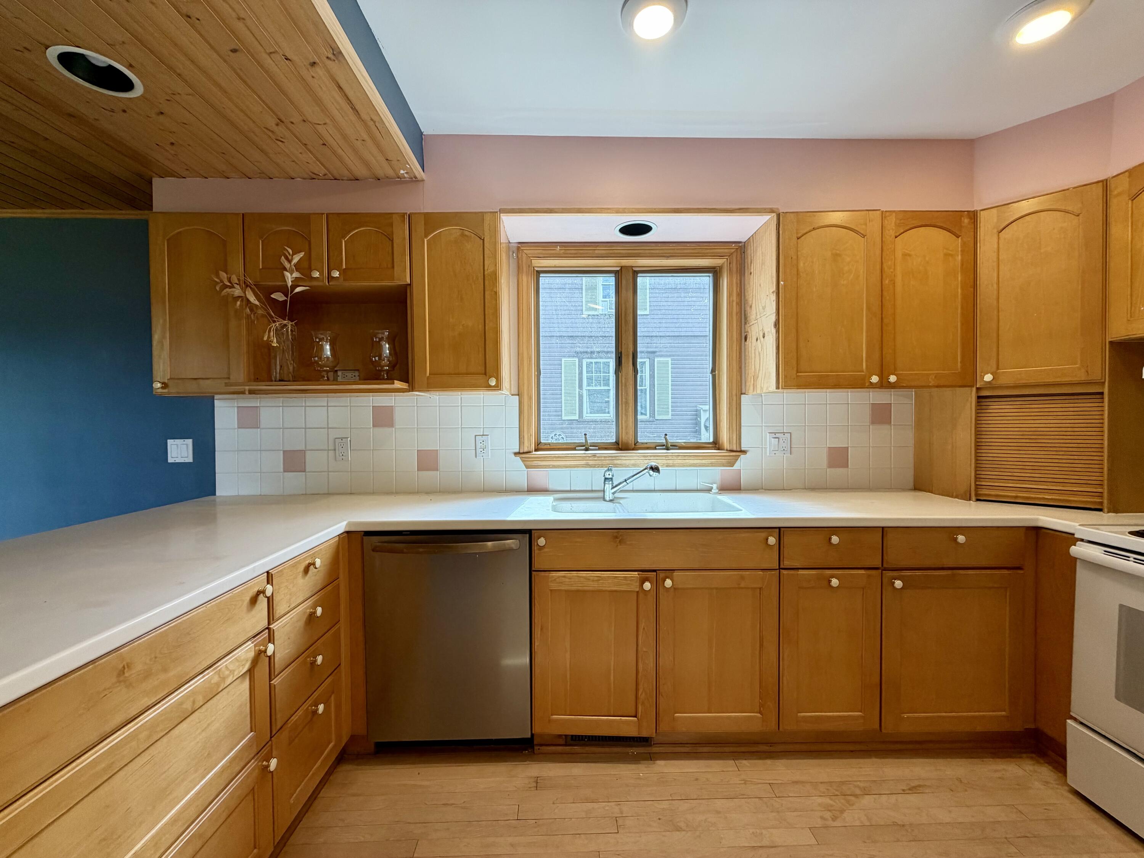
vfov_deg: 85.7
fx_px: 463
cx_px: 572
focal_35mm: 14
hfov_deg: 102.1
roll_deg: +0.2
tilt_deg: -1.8
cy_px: 429
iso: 100
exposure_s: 1/120
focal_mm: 2.22
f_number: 2.2
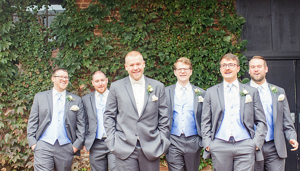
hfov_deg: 34.4
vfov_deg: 20.0
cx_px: 144
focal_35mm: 61
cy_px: 96
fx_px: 485
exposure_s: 1/160
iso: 500
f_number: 2.5
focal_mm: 35
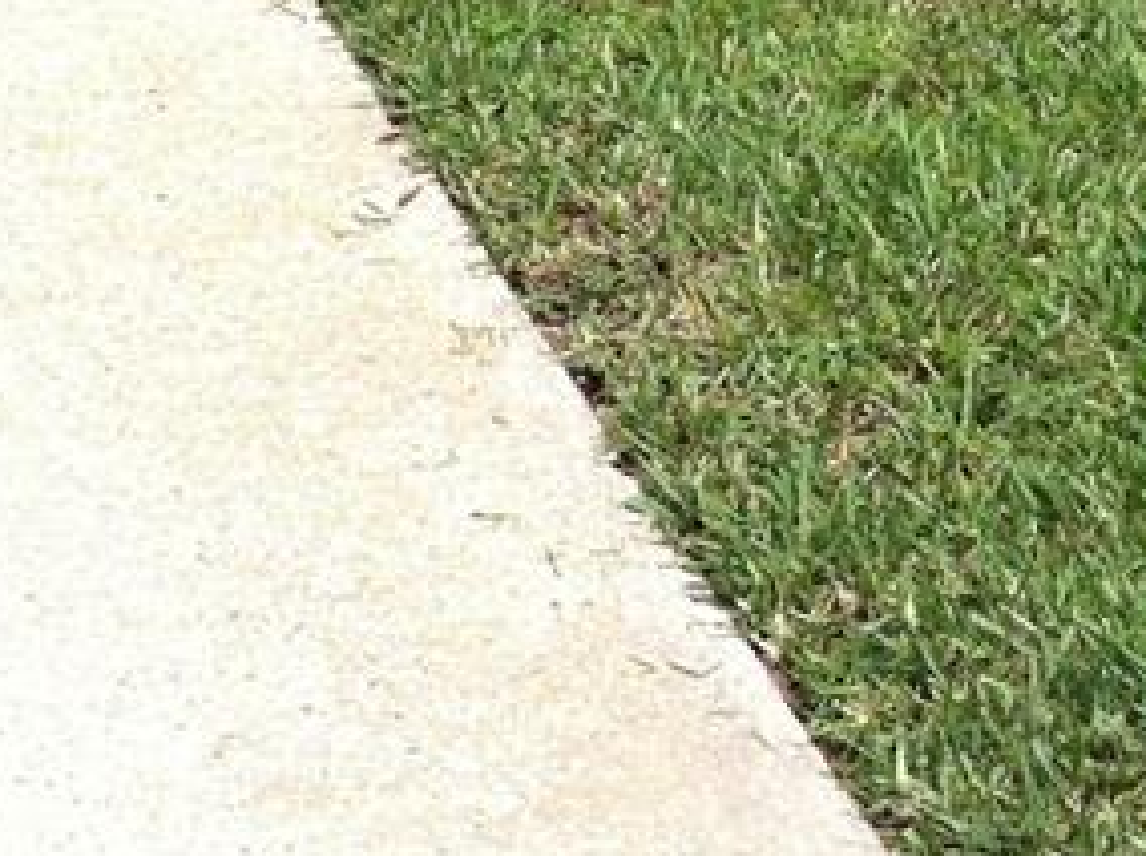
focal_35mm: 126
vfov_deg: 11.1
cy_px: -533
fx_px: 4164
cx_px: 557
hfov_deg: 15.7
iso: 80
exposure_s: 1/1034
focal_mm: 3.85
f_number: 2.8
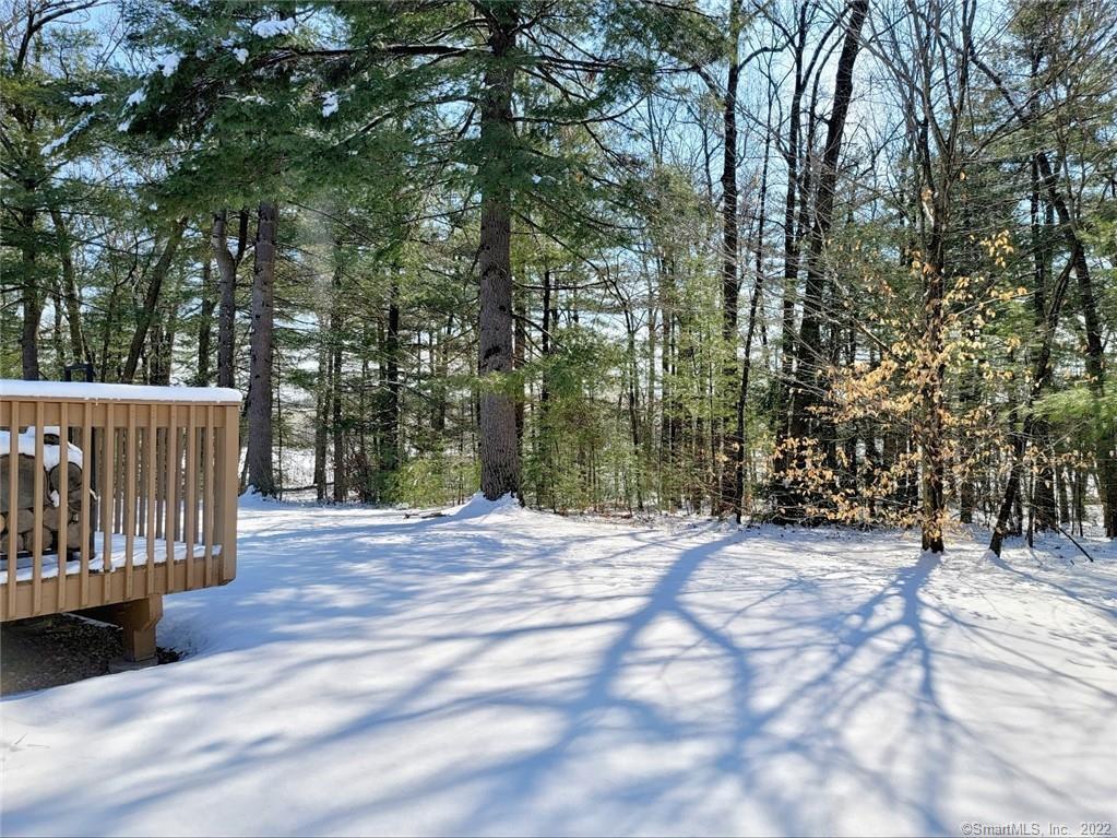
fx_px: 807
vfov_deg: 54.9
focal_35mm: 25
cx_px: 558
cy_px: 419
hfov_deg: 69.4
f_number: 1.8
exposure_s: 1/769
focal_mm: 7
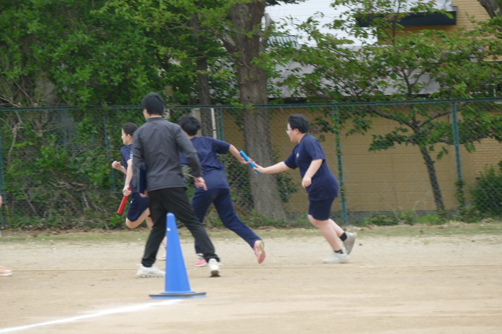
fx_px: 3486
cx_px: 251
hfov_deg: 8.2
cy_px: 167
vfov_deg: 5.5
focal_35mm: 250
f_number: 4
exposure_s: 1/500
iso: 160
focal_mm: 91.1
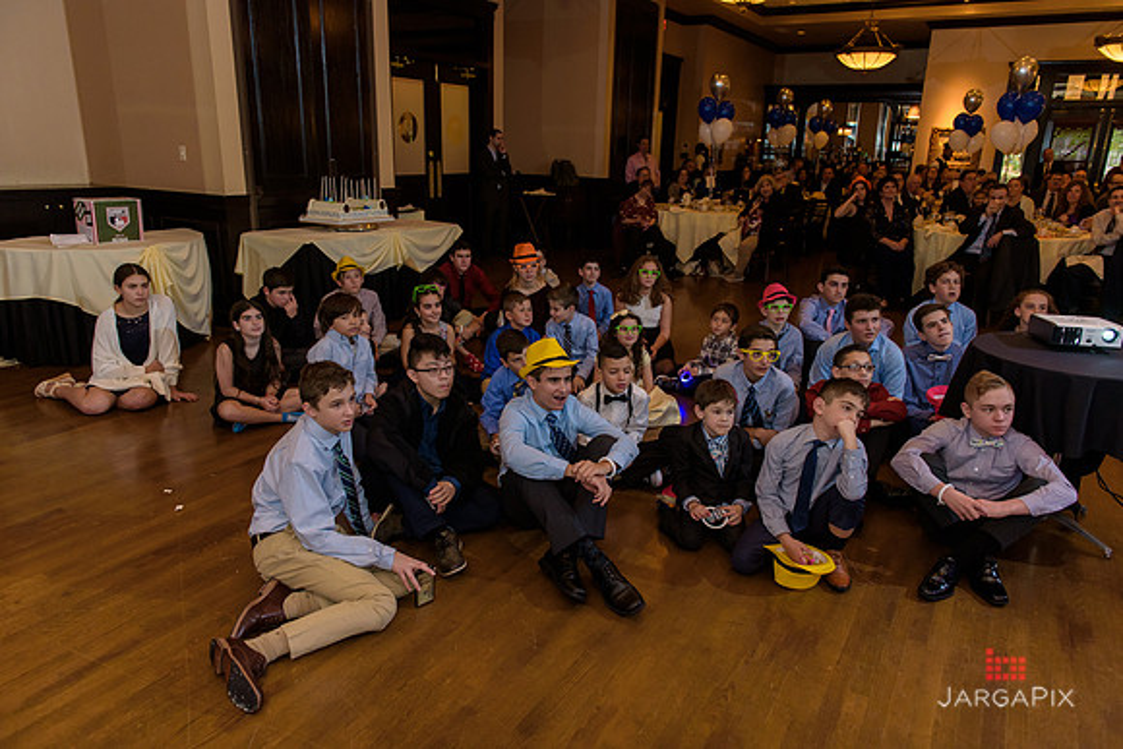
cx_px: 562
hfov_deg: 73.7
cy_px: 374
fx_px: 749
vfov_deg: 53.2
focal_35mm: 24
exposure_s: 1/125
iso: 1600
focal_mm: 24
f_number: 3.2
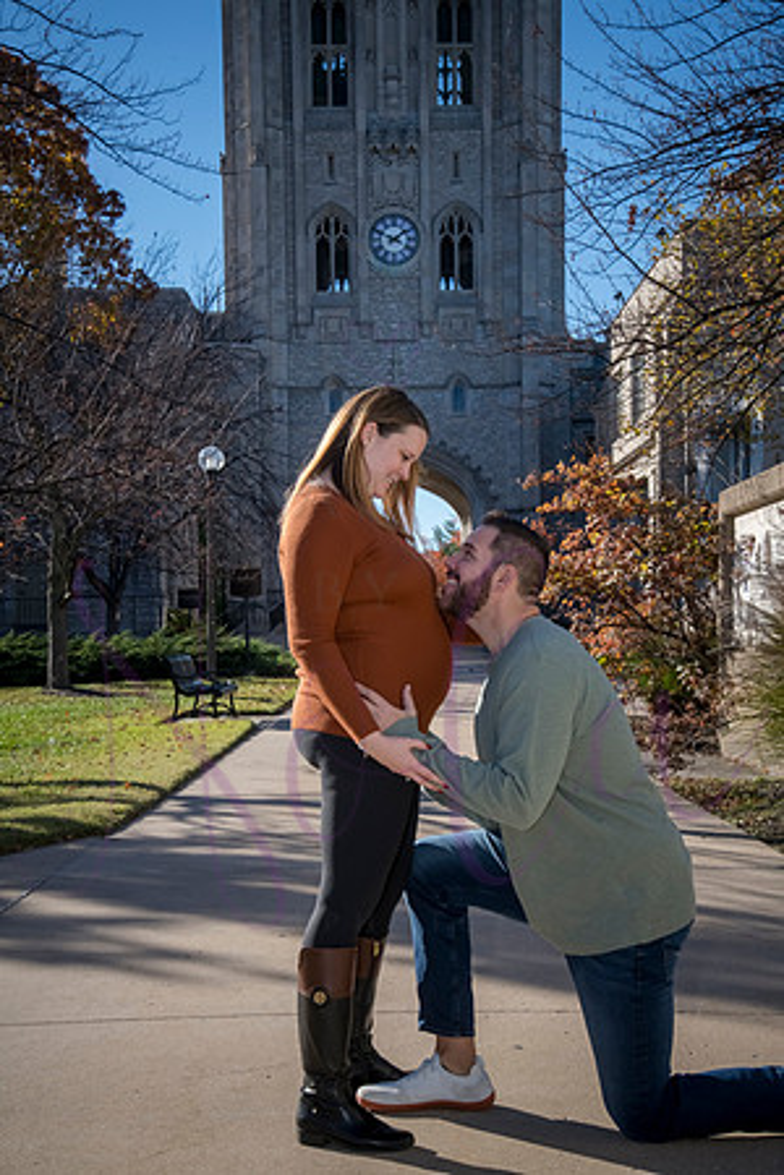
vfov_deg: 38.2
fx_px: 1699
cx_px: 392
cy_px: 588
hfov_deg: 26.0
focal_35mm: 52
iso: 640
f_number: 20
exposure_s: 1/160
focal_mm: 52
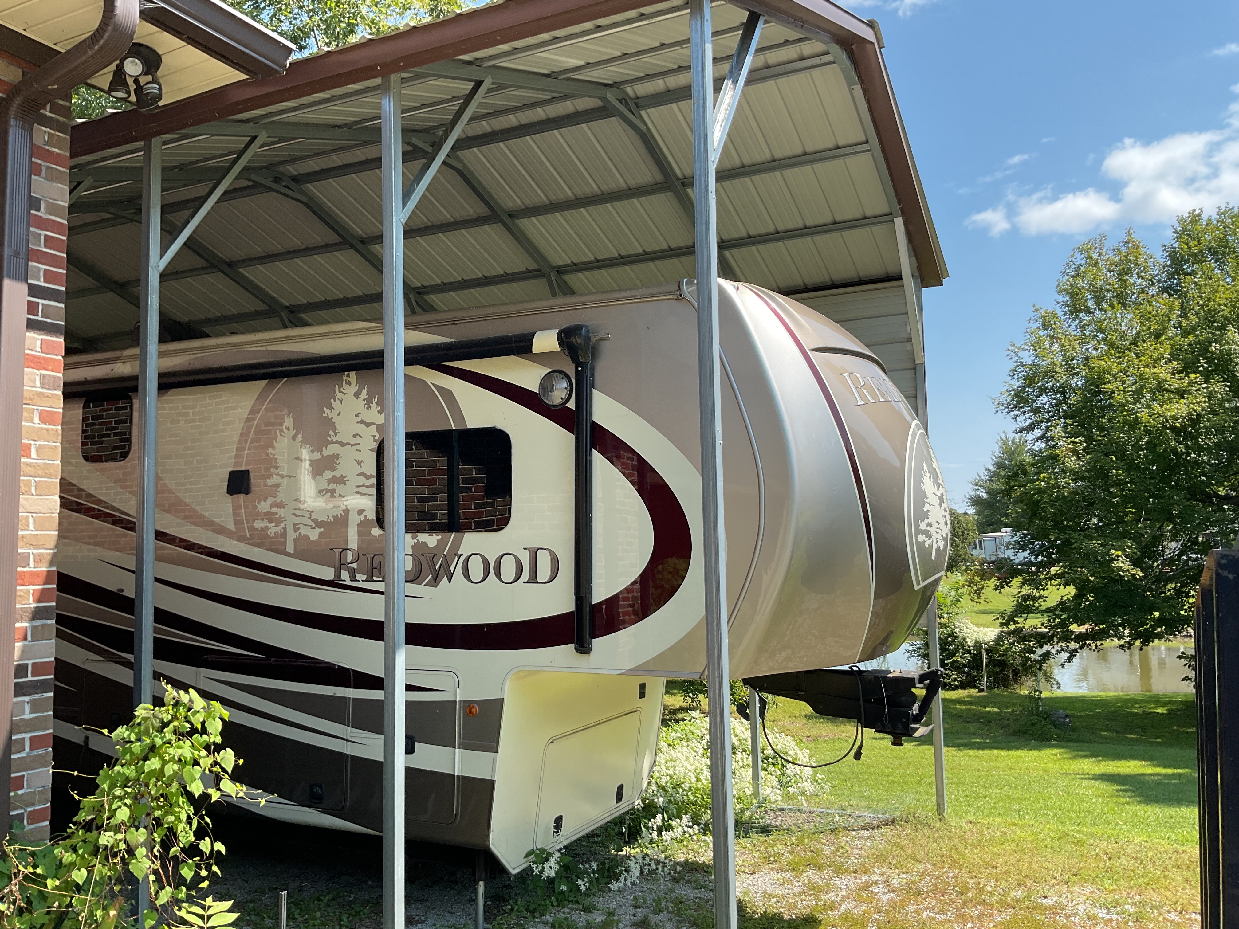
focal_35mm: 29
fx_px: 1038
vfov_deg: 48.2
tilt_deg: +4.0
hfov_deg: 61.7
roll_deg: +0.7
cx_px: 620
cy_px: 464
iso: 16
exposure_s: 1/650
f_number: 1.8
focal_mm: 3
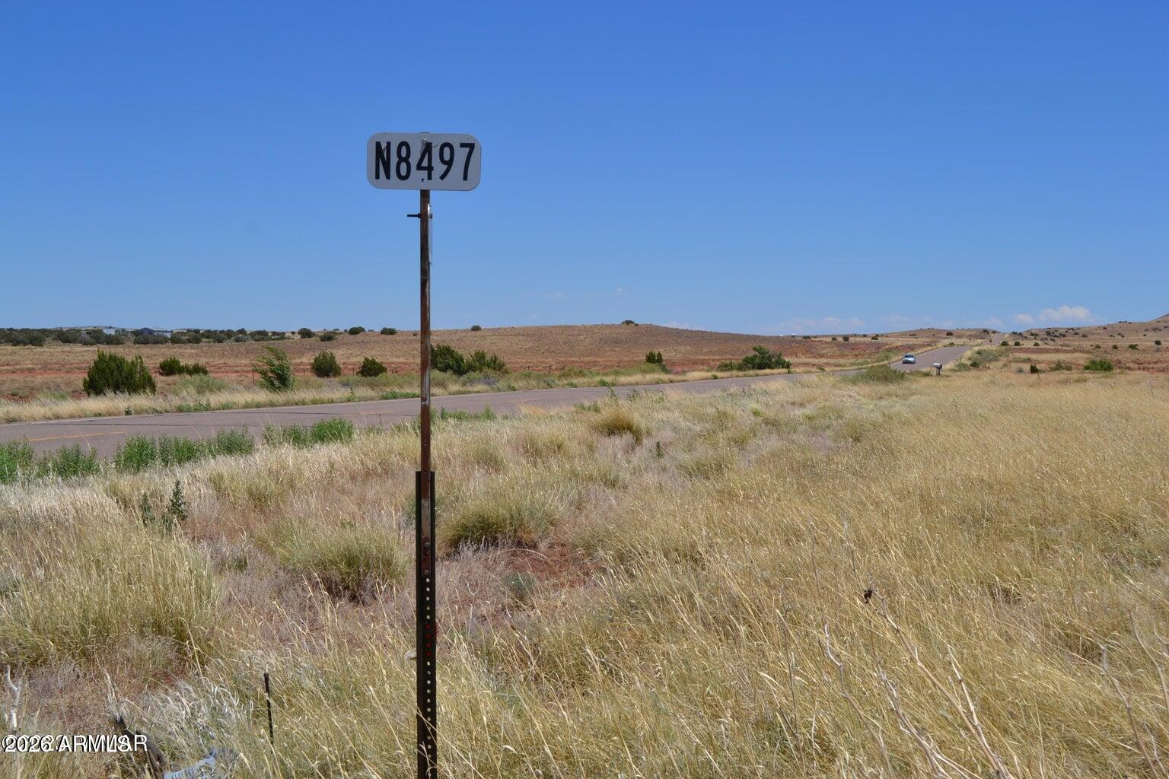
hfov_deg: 41.1
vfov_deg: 28.1
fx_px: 1559
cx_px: 584
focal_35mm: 48
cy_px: 390
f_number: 9
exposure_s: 1/320
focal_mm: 32
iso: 100
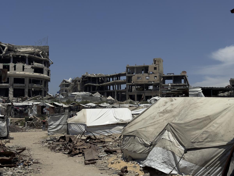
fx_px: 324
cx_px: 117
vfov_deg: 30.3
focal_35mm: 48
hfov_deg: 39.7
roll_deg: +0.3
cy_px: 88
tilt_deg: +5.7
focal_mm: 6.76
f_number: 1.78
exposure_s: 1/13333
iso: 50
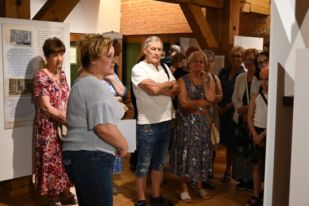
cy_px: 103
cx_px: 154
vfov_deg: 28.6
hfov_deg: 41.9
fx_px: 403
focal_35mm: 47
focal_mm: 47
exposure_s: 1/200
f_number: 7.1
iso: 5000
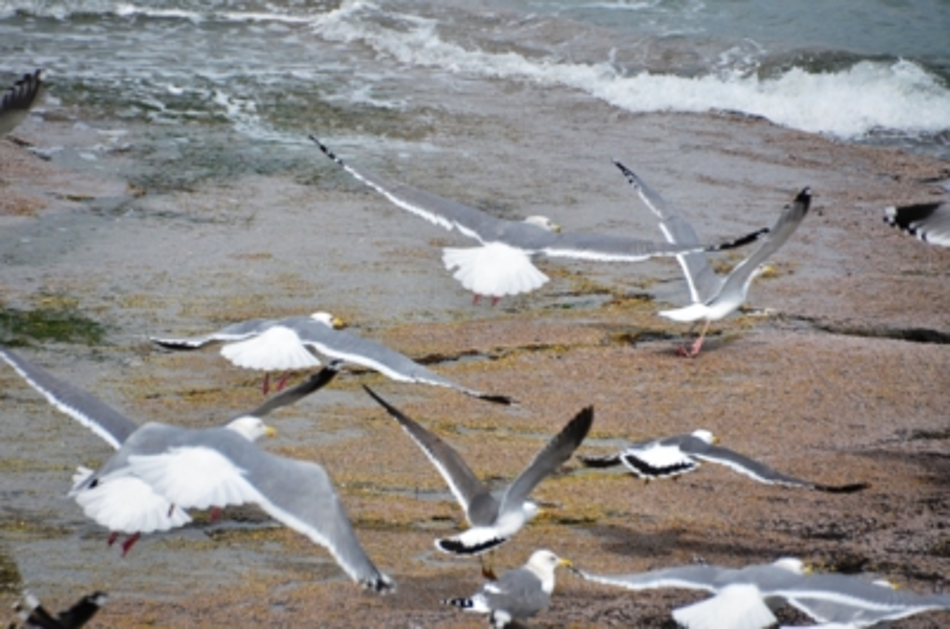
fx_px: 10666
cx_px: 475
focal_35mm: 405
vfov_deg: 3.4
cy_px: 314
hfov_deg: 5.1
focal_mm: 270
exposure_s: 1/800
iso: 200
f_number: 7.1
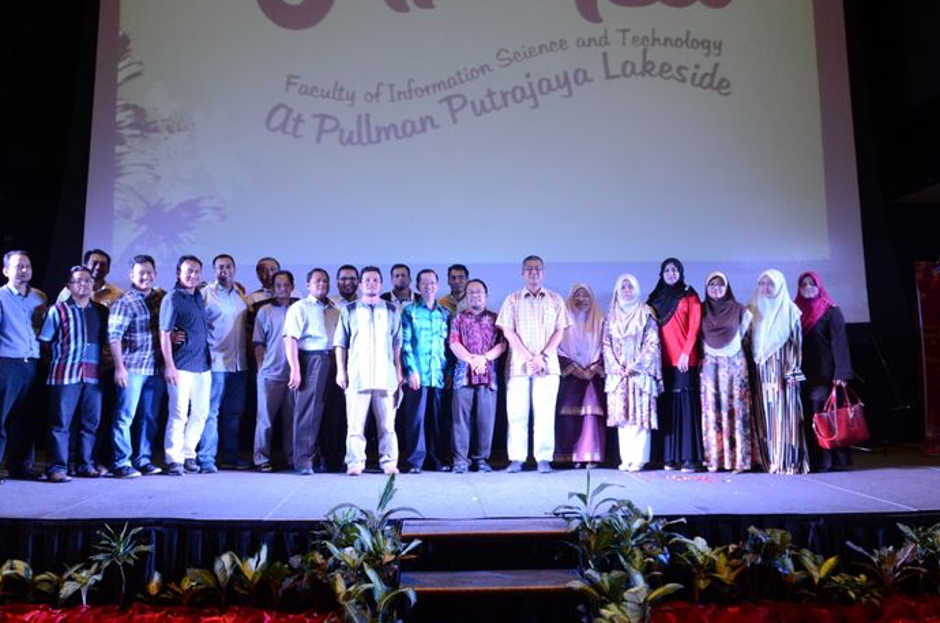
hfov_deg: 62.7
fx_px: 771
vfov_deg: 43.9
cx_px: 448
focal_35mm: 30
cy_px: 278
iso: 1600
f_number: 5
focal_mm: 17
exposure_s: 1/80
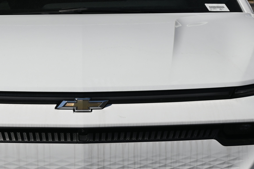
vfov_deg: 10.0
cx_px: 81
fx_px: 966
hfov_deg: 14.9
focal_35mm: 137
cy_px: 115
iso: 100
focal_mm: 38
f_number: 8
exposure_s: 1/500
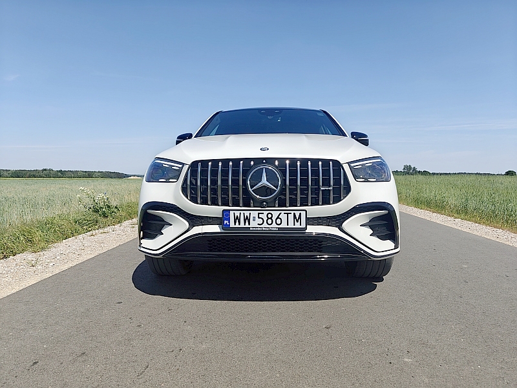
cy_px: 194
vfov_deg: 58.9
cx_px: 258
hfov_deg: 73.9
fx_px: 344
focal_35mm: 23
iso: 50
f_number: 1.6
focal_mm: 6.06
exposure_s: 1/2352
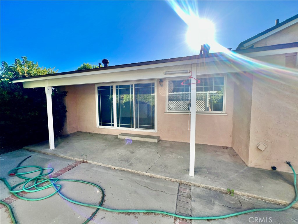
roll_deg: +0.8
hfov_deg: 106.2
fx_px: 112
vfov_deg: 89.9
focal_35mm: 13
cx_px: 149
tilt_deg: -4.0
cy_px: 112
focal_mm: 1.57
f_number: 1.8
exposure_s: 1/525
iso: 32
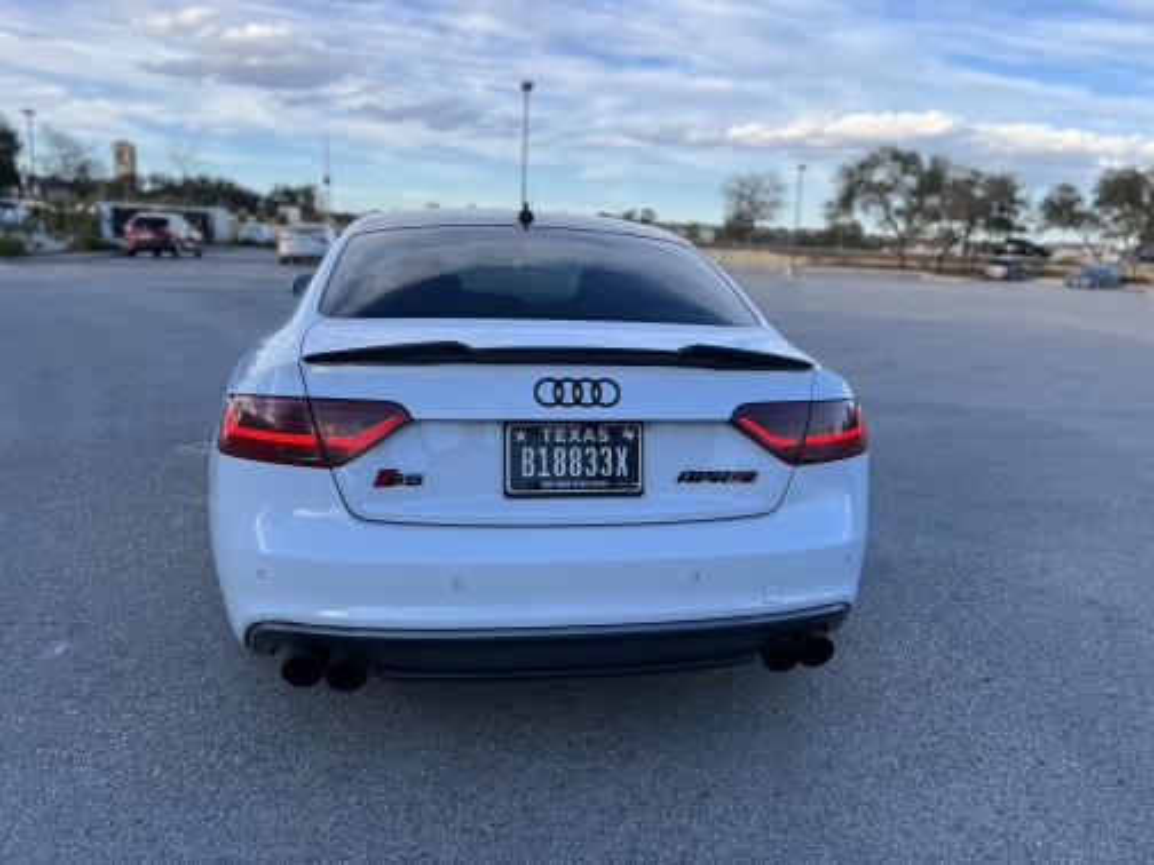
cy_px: 432
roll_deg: -2.0
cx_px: 577
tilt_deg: -11.6
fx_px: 867
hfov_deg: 67.3
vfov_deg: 53.1
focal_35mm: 26
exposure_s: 1/982
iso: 50
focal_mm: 5.7
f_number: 1.5
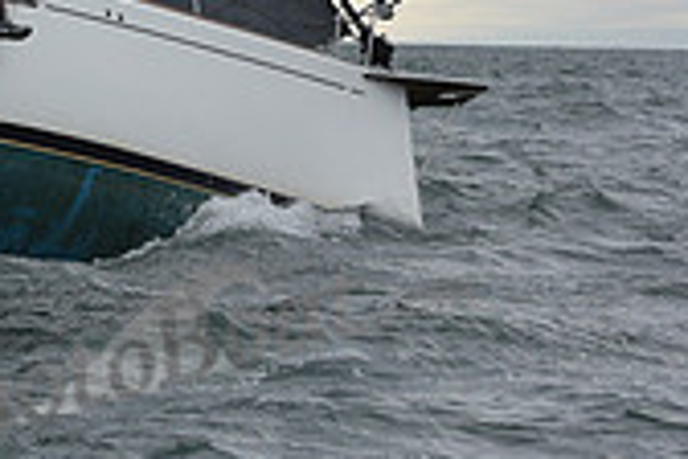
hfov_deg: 8.3
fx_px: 4625
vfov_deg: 5.6
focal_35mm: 242
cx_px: -311
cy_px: -223
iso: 400
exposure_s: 1/1000
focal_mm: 70
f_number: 10
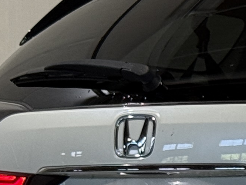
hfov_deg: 6.6
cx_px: 517
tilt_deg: -0.4
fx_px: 2068
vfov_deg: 5.1
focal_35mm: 291
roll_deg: -0.2
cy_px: 232
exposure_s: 1/60
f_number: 1.78
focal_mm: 6.76
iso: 80
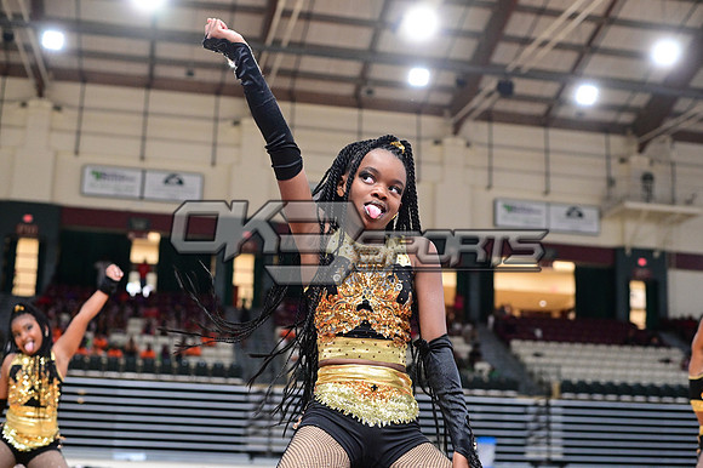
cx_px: 352
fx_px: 976
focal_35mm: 50
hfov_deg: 39.6
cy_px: 234
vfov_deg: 27.0
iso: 6400
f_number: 3.2
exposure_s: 1/1000
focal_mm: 50
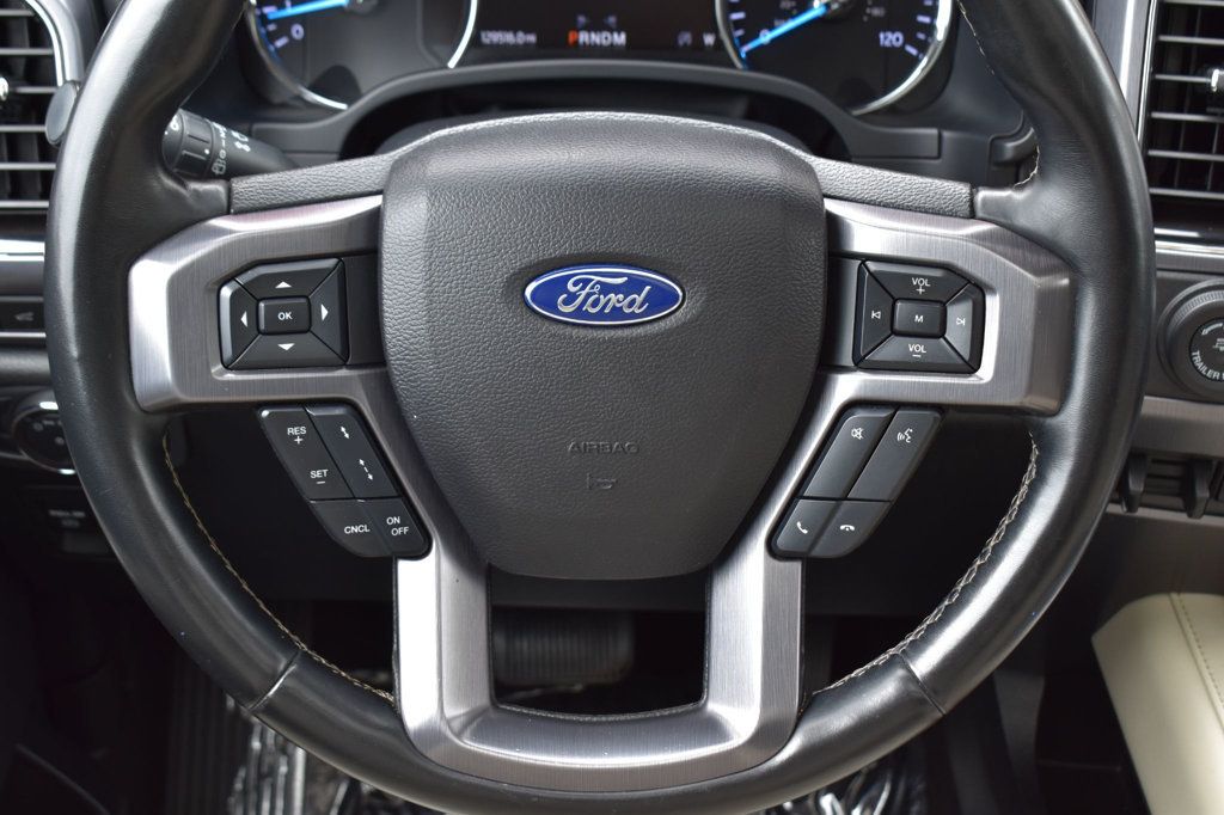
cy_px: 408
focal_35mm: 57
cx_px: 612
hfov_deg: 35.1
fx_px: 1937
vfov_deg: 23.8
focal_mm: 38
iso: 400
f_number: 7.1
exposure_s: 1/40
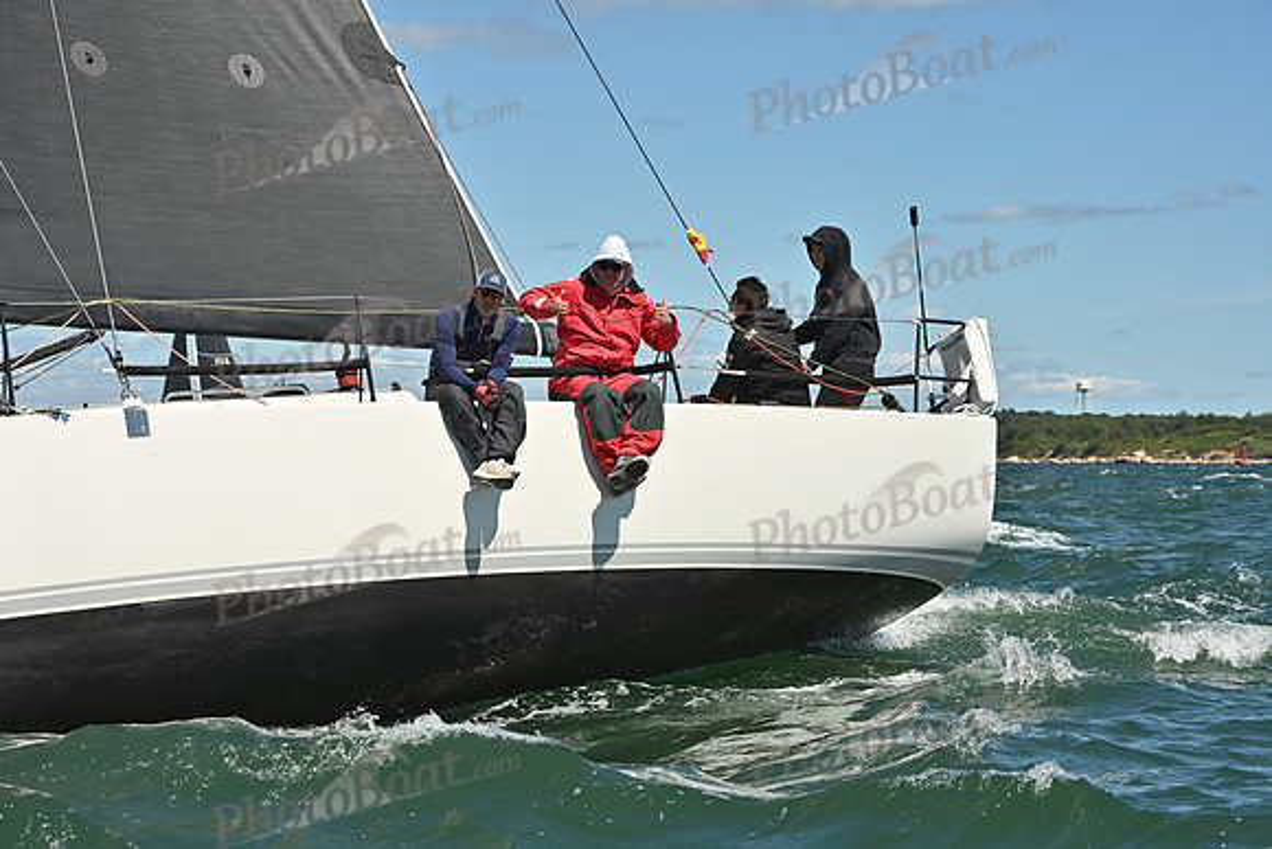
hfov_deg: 20.8
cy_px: 424
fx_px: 3463
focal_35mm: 98
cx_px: 636
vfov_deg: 14.0
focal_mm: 98
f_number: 10
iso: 320
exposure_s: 1/1600
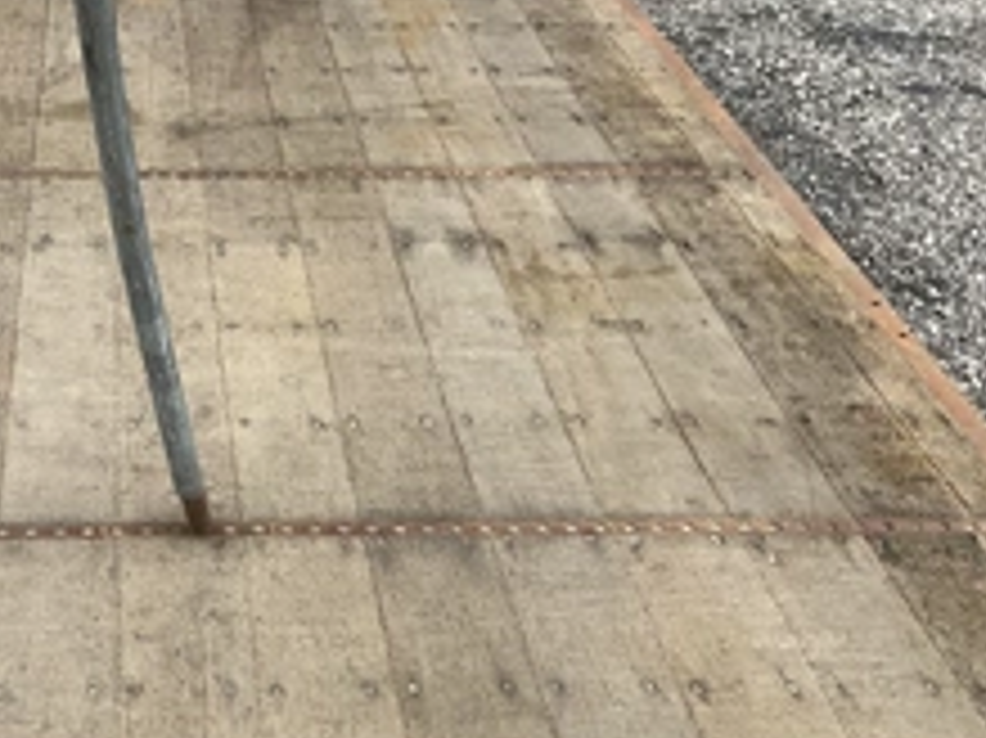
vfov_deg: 27.3
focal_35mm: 53
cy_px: 508
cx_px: 135
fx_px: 1509
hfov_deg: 34.5
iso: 25
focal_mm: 3
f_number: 1.8
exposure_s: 1/540
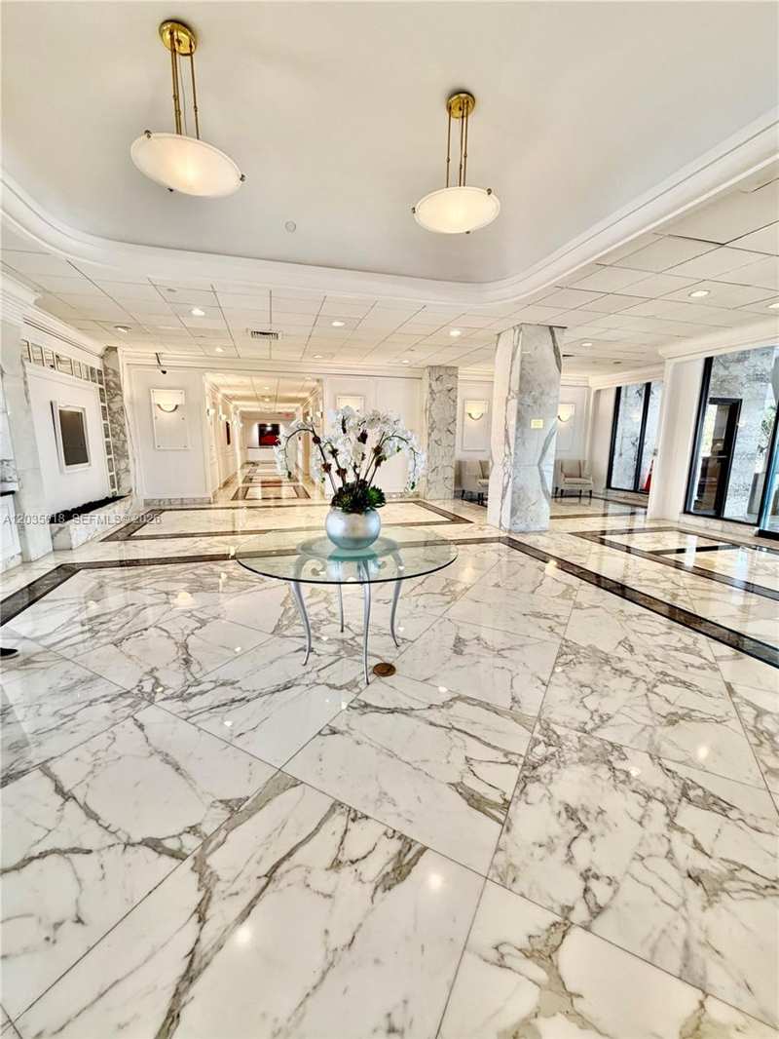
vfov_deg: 102.1
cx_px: 390
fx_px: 420
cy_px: 520
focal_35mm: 14
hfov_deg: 85.7
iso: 320
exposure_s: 1/120
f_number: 2.2
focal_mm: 2.22
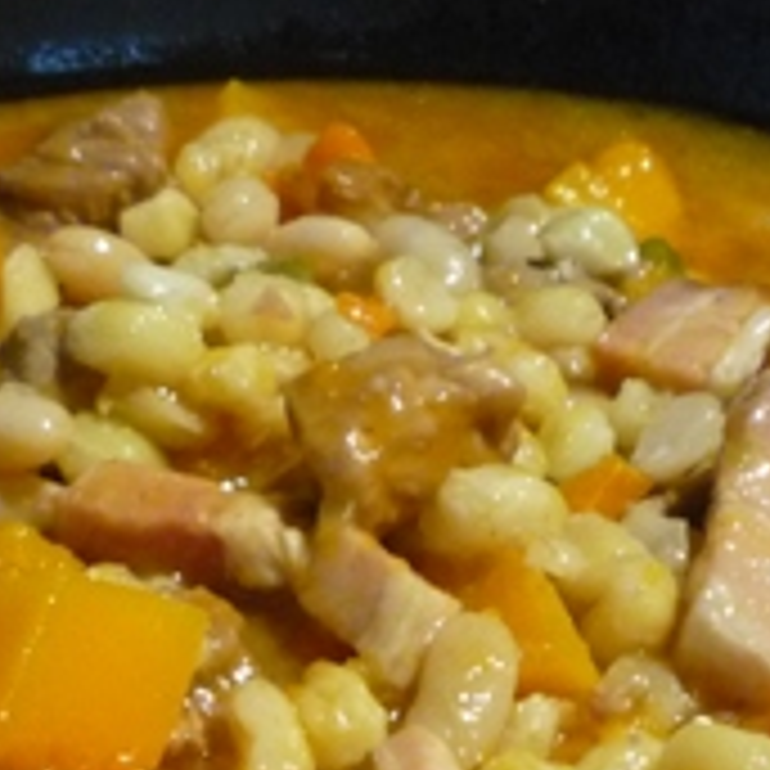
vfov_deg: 17.0
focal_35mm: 99
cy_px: 860
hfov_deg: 17.6
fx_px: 2491
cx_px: 347
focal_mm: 5.2
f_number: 3.3
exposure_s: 1/15
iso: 400
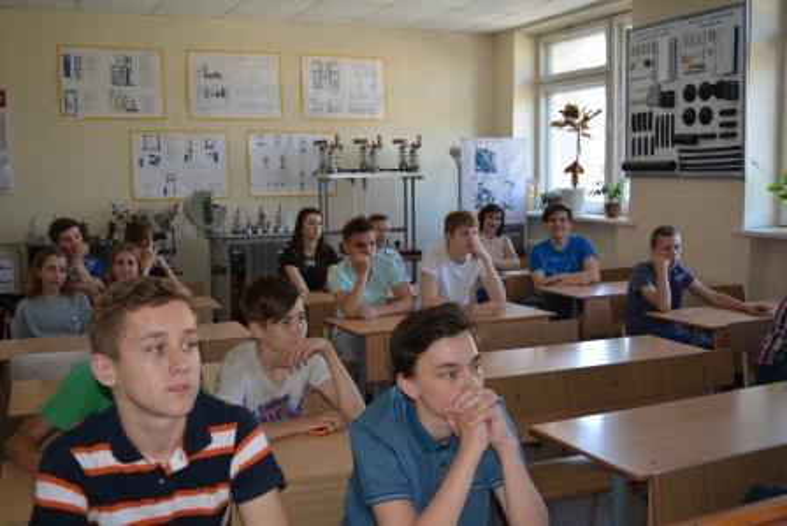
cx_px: 394
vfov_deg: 34.2
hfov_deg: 49.5
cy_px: 263
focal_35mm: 39
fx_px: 853
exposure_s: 1/100
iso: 400
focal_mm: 26
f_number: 4
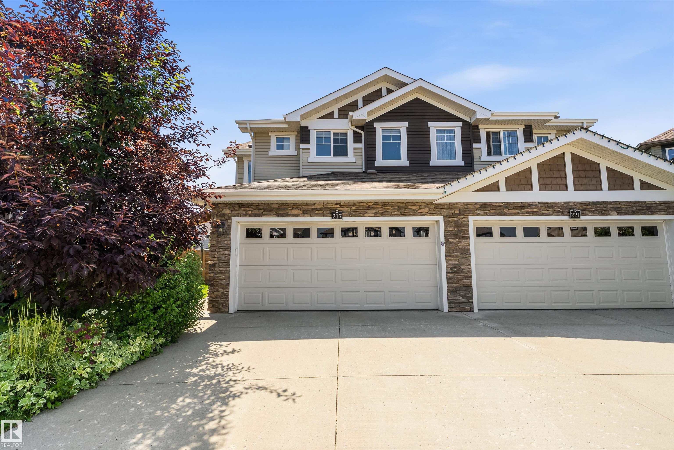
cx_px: 337
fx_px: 300
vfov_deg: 73.8
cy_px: 225
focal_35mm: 16
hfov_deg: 96.7
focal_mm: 16
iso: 160
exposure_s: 1/400
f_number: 8
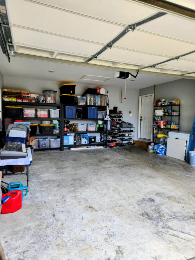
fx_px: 173
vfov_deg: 73.9
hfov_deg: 58.9
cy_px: 130
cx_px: 98
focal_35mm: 23
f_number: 1.8
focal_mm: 5.4
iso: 20
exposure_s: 1/180
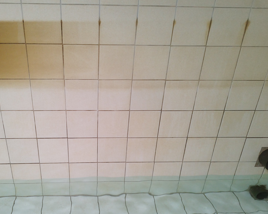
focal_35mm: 34
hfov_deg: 52.1
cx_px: 96
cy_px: 132
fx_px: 270
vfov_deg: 43.1
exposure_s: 1/40
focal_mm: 5.89
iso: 433
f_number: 1.89
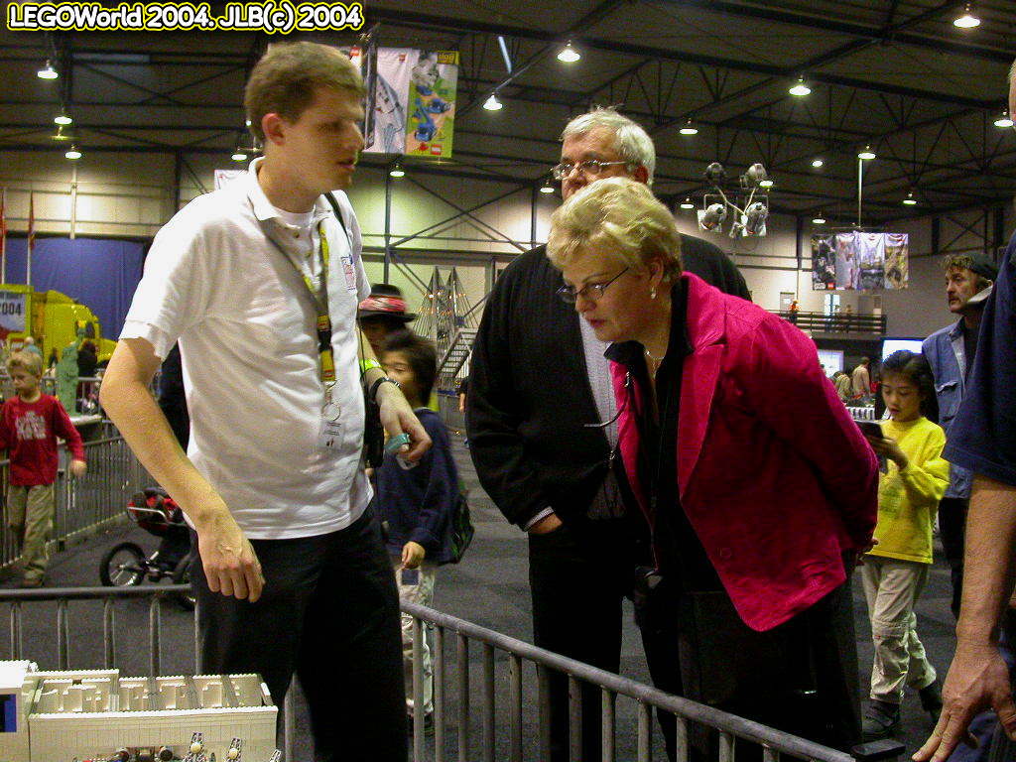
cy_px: 381
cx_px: 508
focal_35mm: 45
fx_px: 1321
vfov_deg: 32.2
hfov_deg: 42.1
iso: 400
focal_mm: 9.3
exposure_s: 1/30
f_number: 2.7
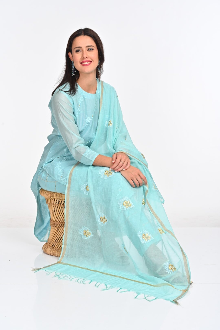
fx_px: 597
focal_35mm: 65
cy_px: 165
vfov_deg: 31.0
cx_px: 110
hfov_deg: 20.9
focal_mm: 65
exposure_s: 1/160
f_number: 8
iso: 320
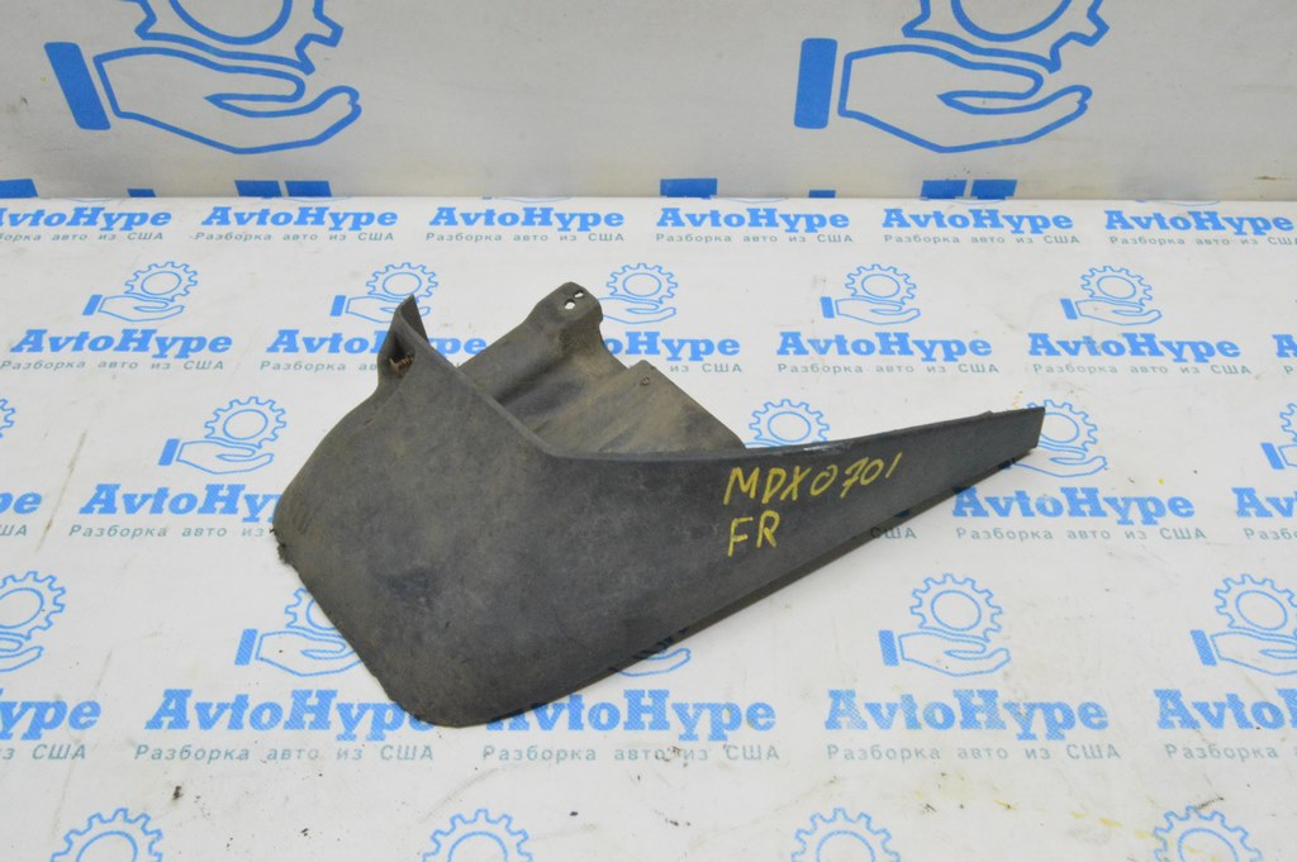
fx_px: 1188
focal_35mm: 33
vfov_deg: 39.9
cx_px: 648
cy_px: 431
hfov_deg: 57.3
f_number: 20
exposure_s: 1/20
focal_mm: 22
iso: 6400
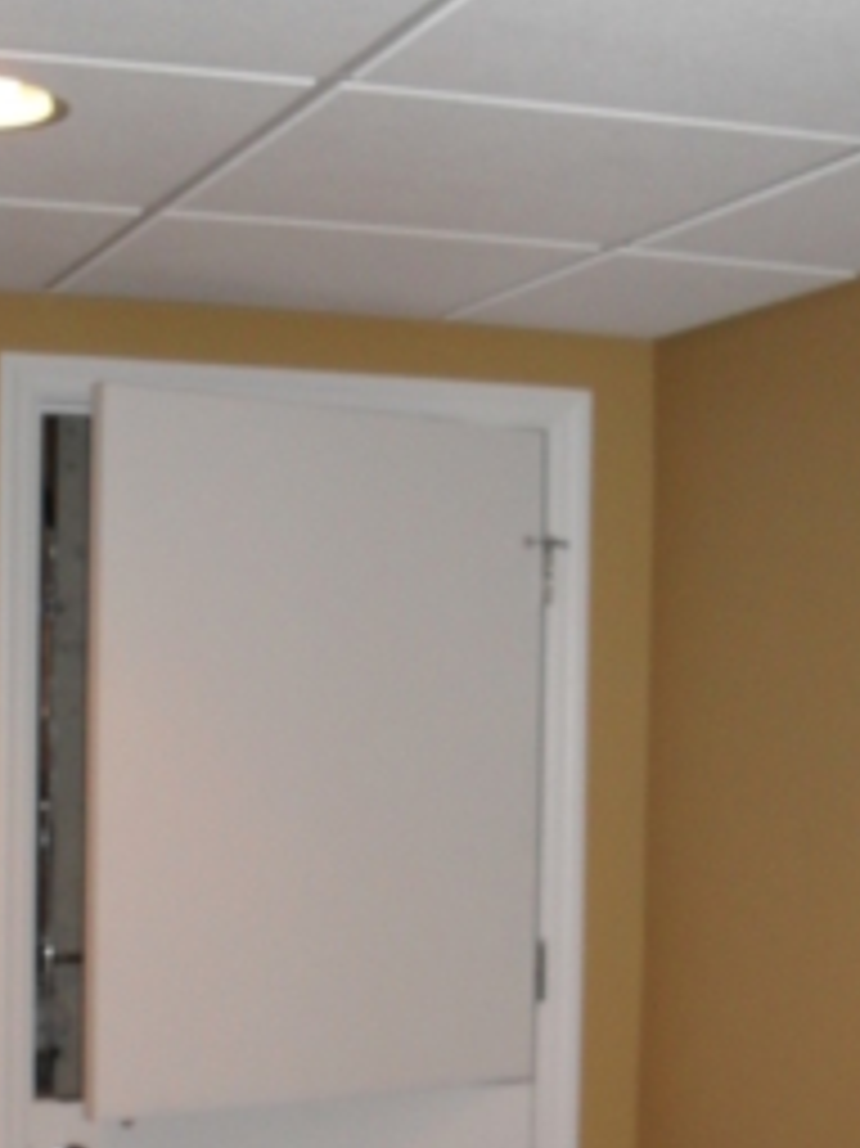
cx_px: 185
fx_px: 2188
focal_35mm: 66
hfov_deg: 22.0
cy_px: 878
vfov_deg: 28.9
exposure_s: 1/45
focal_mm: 6.3
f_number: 3.2
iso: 200
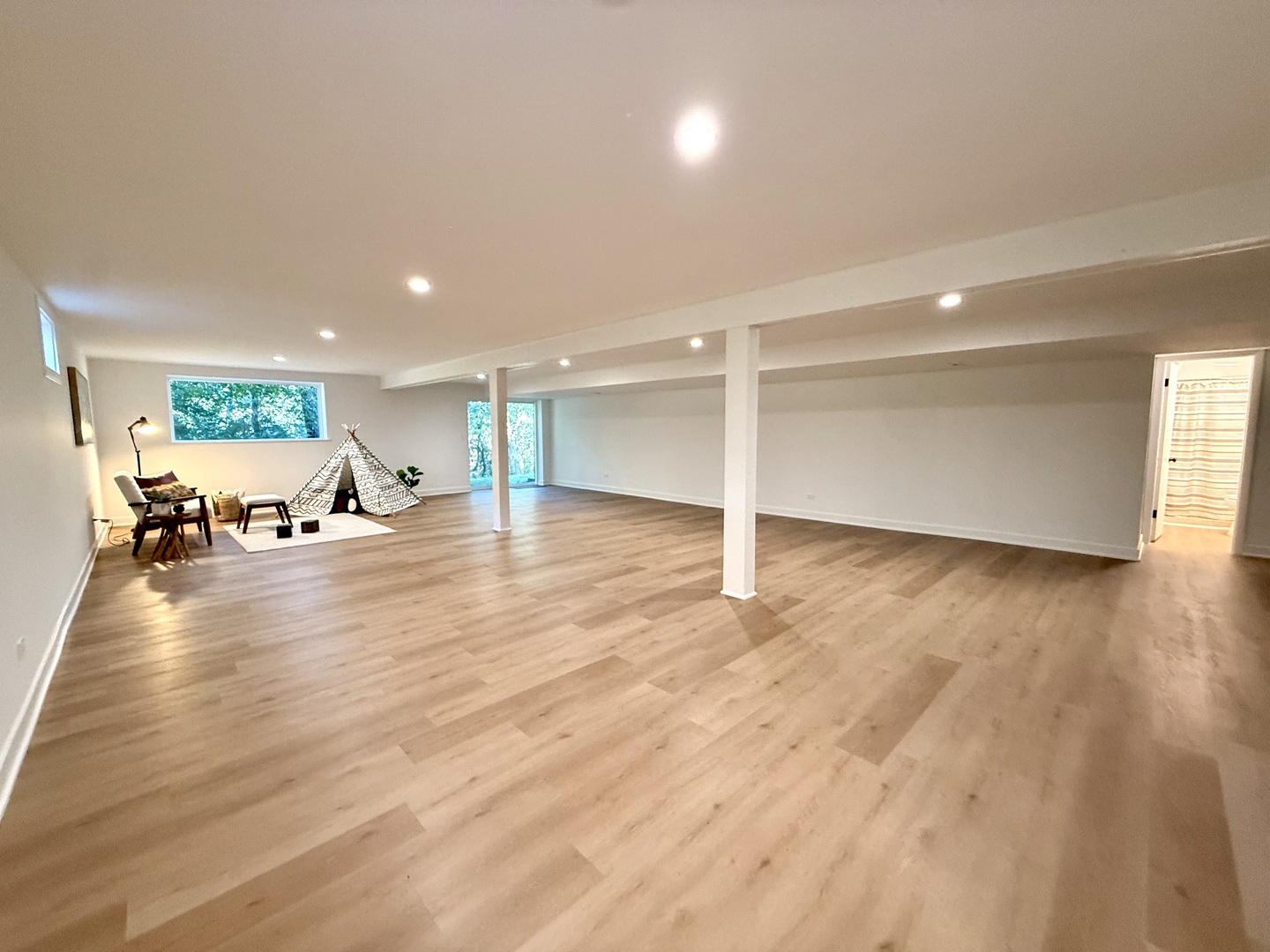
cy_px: 476
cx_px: 635
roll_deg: +0.2
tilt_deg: -5.3
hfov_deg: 102.1
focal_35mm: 14
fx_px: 514
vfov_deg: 85.7
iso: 400
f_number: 2.2
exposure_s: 1/60
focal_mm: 2.22
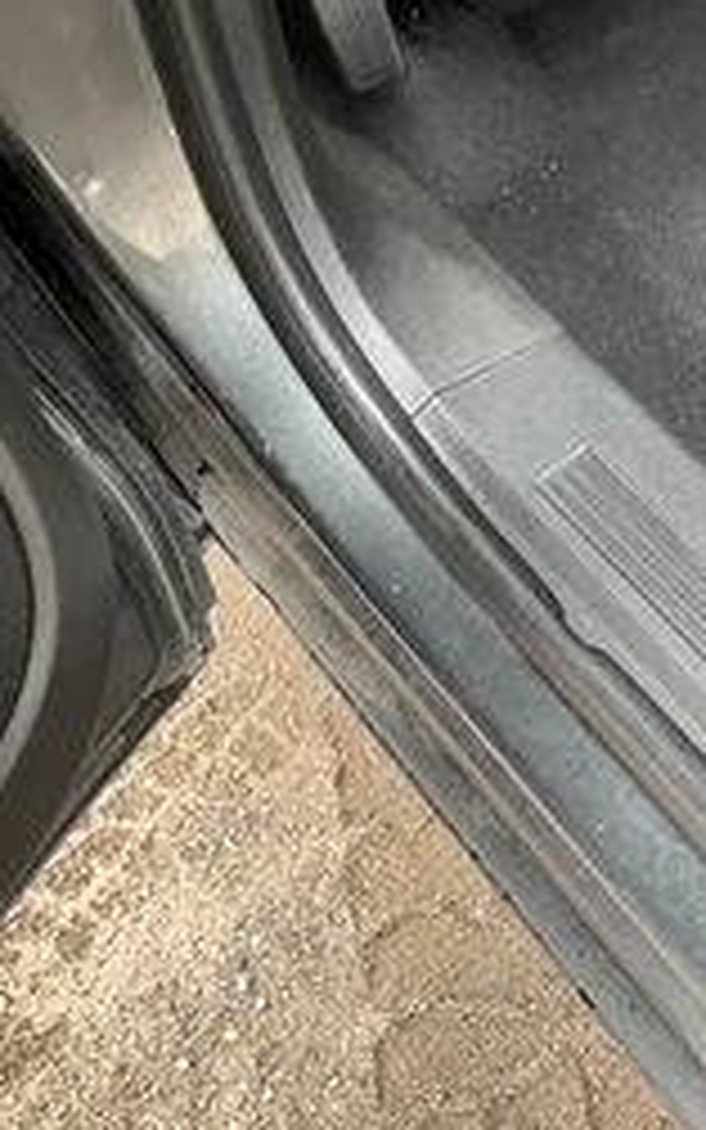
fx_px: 1508
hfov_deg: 24.8
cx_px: 746
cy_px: 666
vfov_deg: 40.9
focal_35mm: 49
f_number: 1.8
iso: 64
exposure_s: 1/88
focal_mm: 3
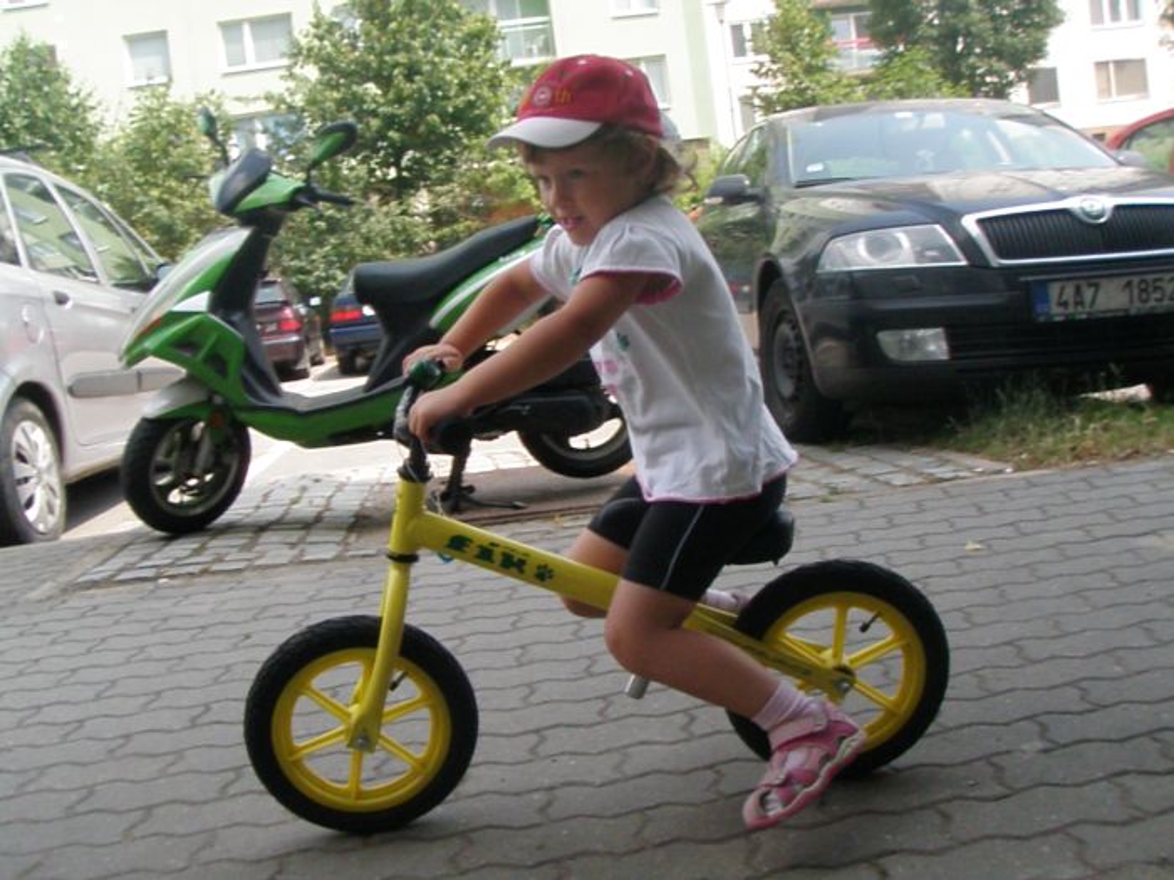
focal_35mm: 38
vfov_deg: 37.7
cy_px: 440
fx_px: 1289
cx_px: 587
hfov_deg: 49.0
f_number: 6.3
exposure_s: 1/800
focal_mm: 6.7
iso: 800
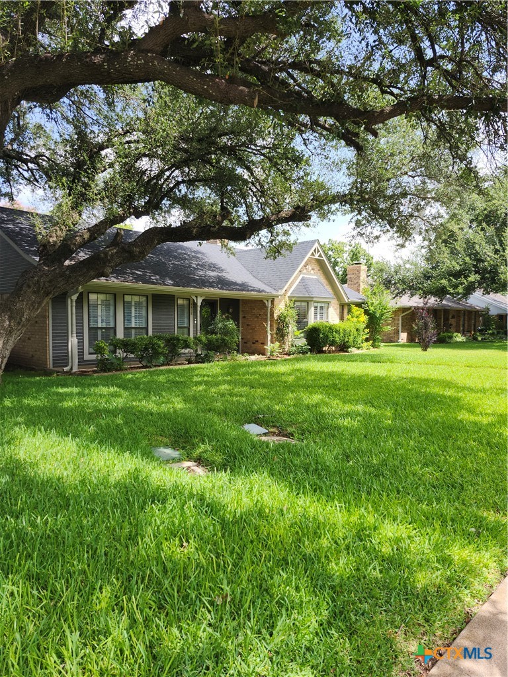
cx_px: 254
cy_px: 338
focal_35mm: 23
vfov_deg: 73.9
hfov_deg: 58.9
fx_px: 450
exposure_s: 1/574
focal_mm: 5.54
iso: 25
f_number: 1.8
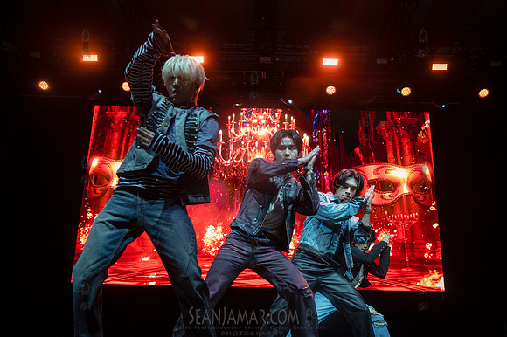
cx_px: 254
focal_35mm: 37
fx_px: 517
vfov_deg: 36.1
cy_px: 168
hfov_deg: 52.2
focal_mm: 35
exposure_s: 1/800
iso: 2000
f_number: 4
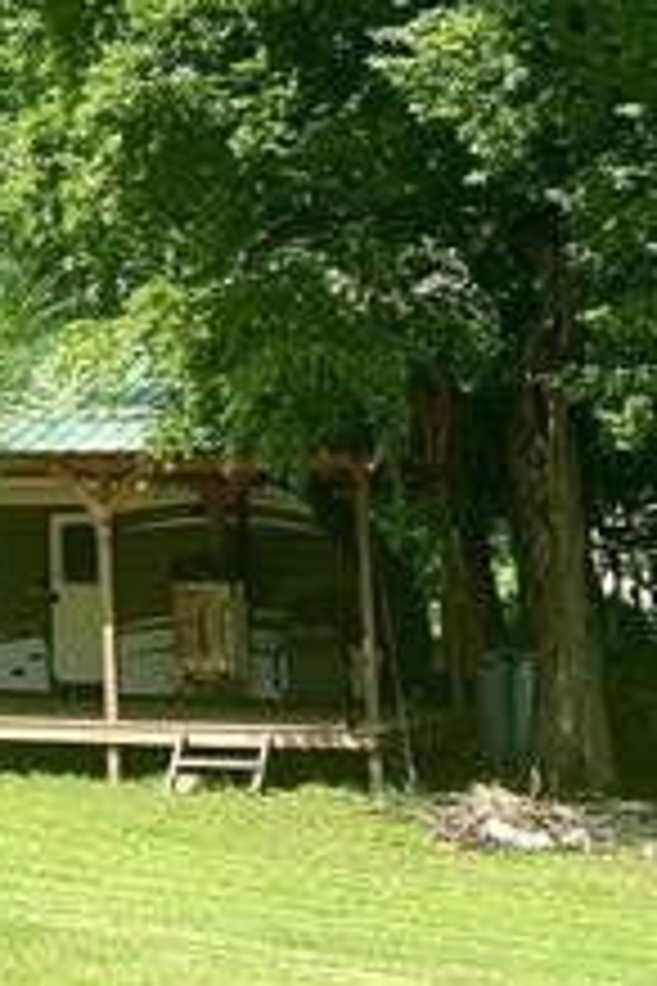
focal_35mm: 95
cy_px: 32
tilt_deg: +12.2
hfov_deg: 13.4
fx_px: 2600
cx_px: -387
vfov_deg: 20.8
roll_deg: +2.6
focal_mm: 4.25
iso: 32
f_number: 1.8
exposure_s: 1/1608
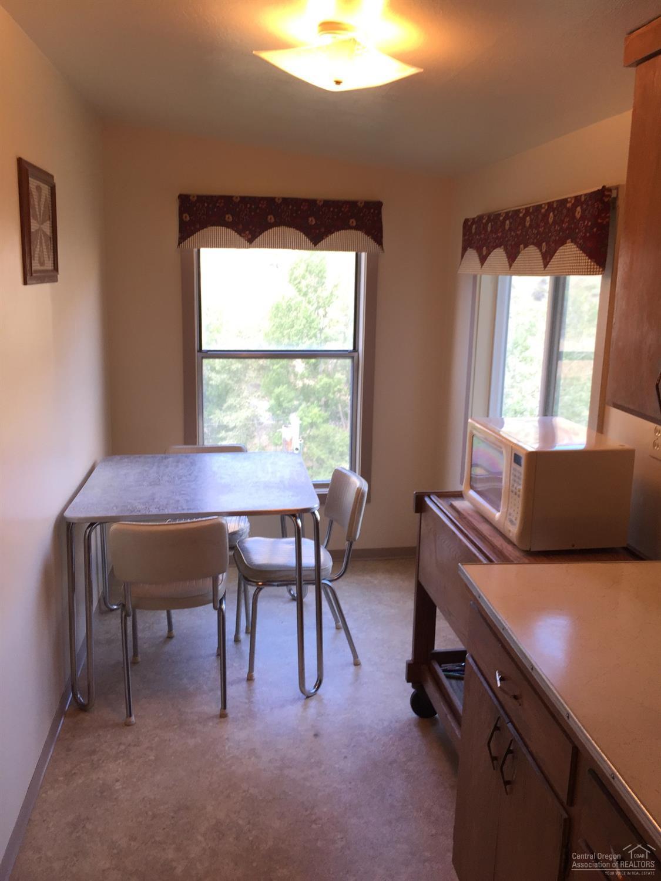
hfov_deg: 48.2
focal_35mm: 29
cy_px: 440
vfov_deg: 61.7
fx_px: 738
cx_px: 330
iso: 40
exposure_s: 1/60
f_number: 2.2
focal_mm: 4.15
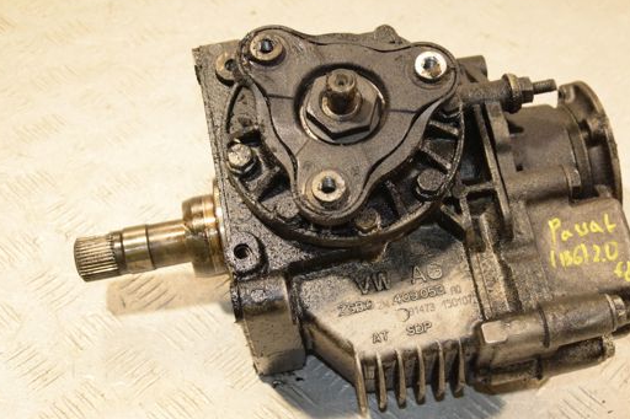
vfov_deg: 22.6
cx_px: 381
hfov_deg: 33.3
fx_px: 1050
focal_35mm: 60
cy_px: 209
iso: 800
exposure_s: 1/200
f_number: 5
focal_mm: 32
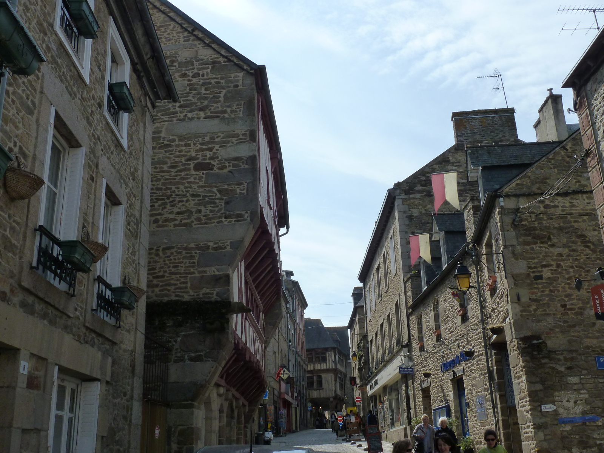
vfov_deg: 38.7
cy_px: 226
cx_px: 302
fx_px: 646
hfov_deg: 50.1
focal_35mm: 37
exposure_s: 1/500
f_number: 5.6
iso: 125
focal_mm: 6.1
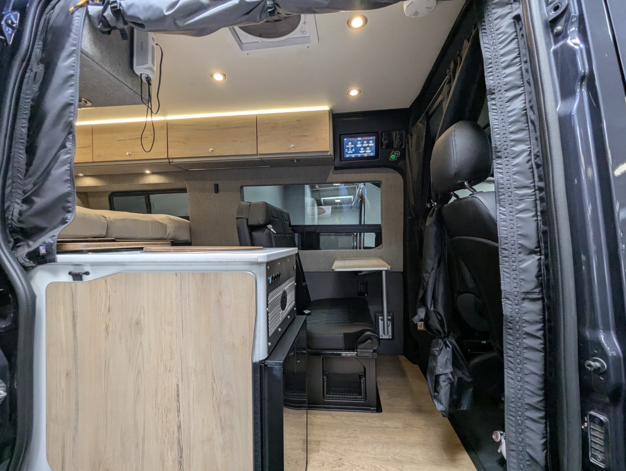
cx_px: 313
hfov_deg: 94.4
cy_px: 236
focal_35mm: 16
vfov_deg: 78.2
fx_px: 290
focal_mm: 2.35
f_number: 2.2
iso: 180
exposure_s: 1/120
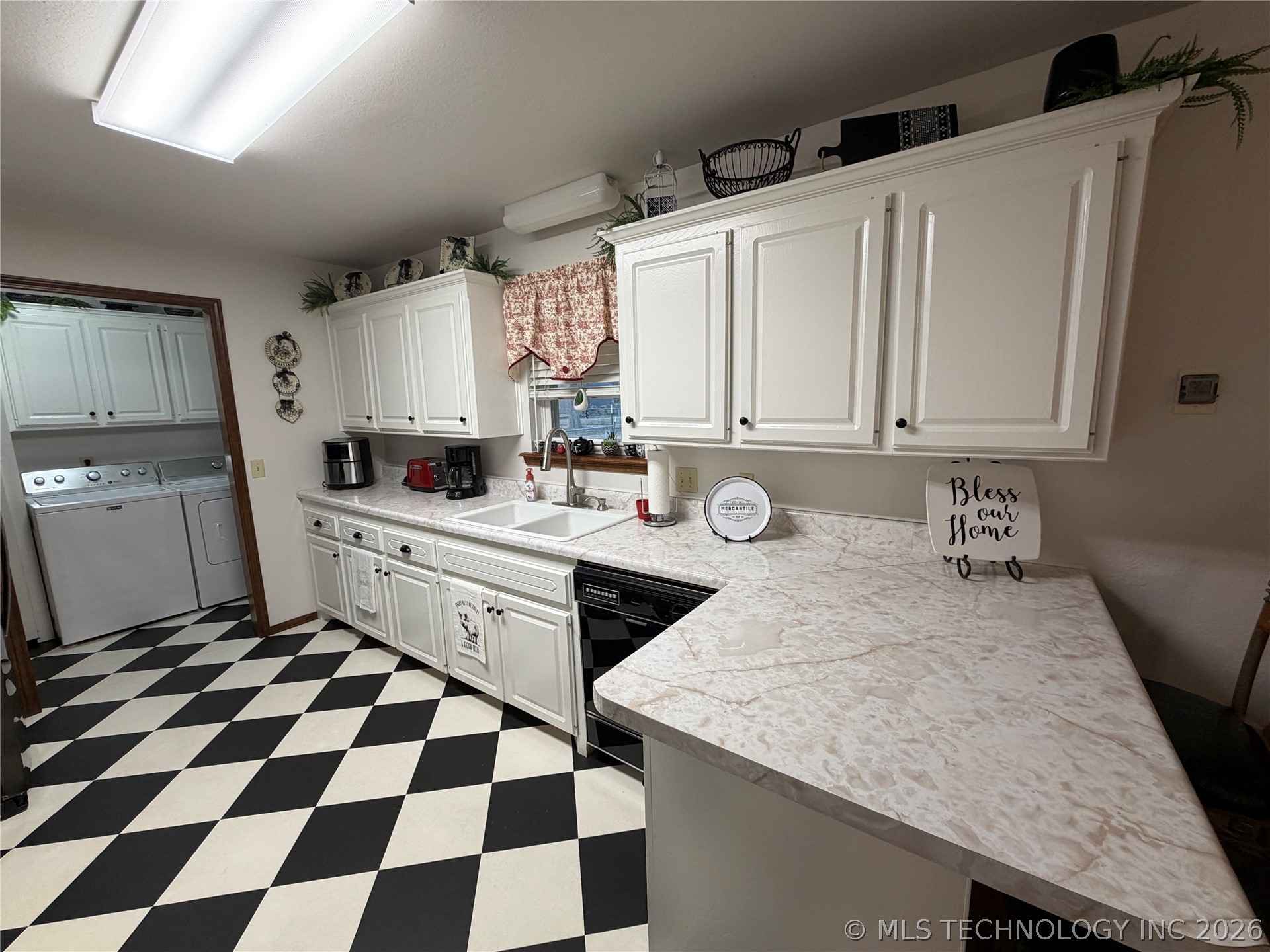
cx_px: 635
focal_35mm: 14
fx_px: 514
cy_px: 476
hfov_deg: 102.1
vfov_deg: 85.7
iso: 100
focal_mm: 2.22
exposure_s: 1/61
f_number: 2.2
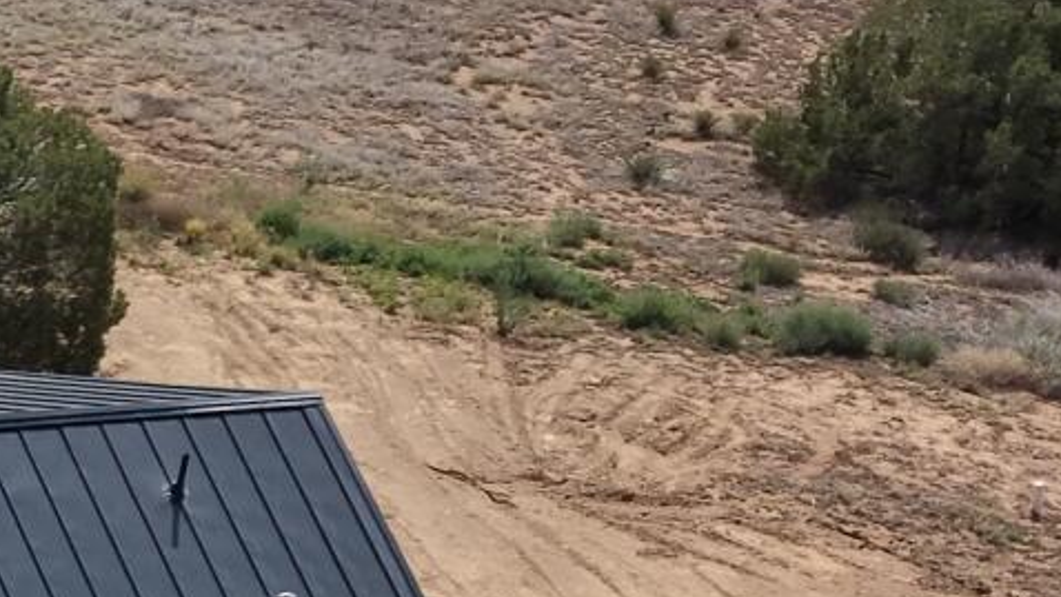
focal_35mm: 164
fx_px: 4614
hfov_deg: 11.2
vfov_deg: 7.3
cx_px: -1412
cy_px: 884
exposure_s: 1/5000
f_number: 1.8
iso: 200
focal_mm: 8.67
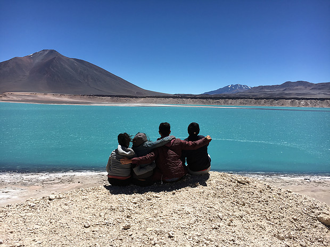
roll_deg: -0.8
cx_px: 165
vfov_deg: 48.2
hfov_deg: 61.7
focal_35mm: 29
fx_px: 276
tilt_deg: -5.3
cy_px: 124
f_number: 2.2
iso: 25
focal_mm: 4.15
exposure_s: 1/2653
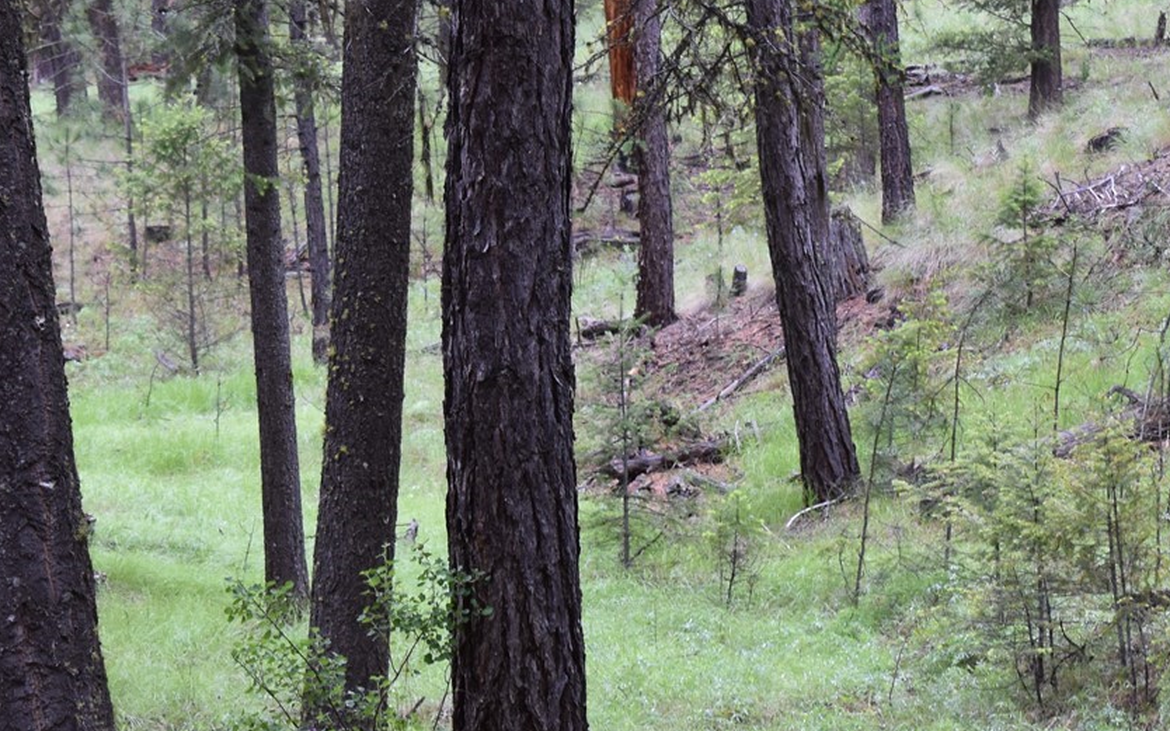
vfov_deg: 7.6
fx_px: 5453
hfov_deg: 12.2
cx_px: 915
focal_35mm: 171
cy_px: 23
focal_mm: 55
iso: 400
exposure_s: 1/60
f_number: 7.1
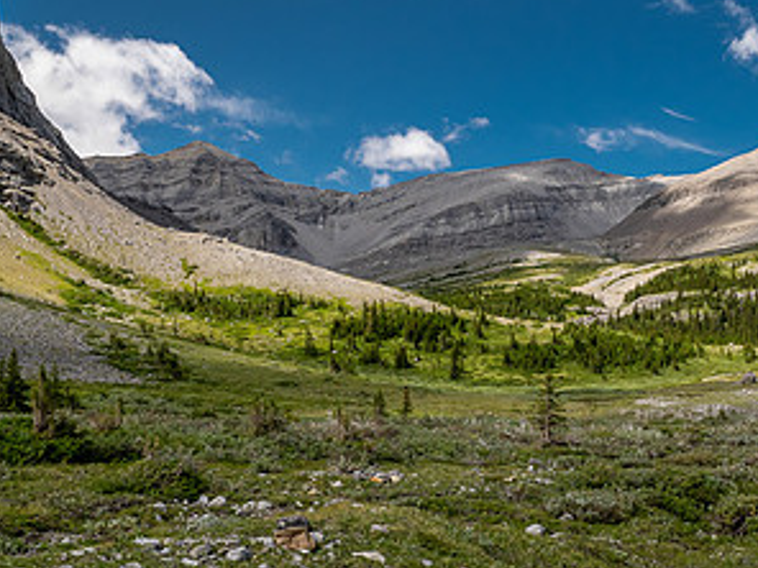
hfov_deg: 40.2
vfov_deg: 30.9
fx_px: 1029
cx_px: 474
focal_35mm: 47
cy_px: 311
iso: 200
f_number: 8
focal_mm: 12
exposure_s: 1/125
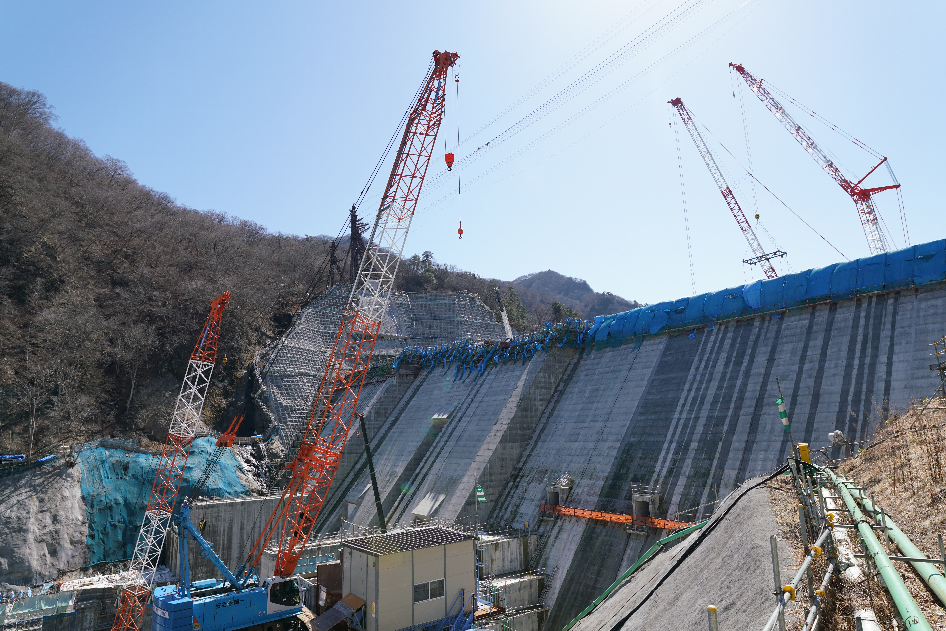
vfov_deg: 61.9
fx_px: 526
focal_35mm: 20
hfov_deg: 84.0
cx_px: 473
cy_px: 316
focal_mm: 20
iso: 320
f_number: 8
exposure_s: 1/640
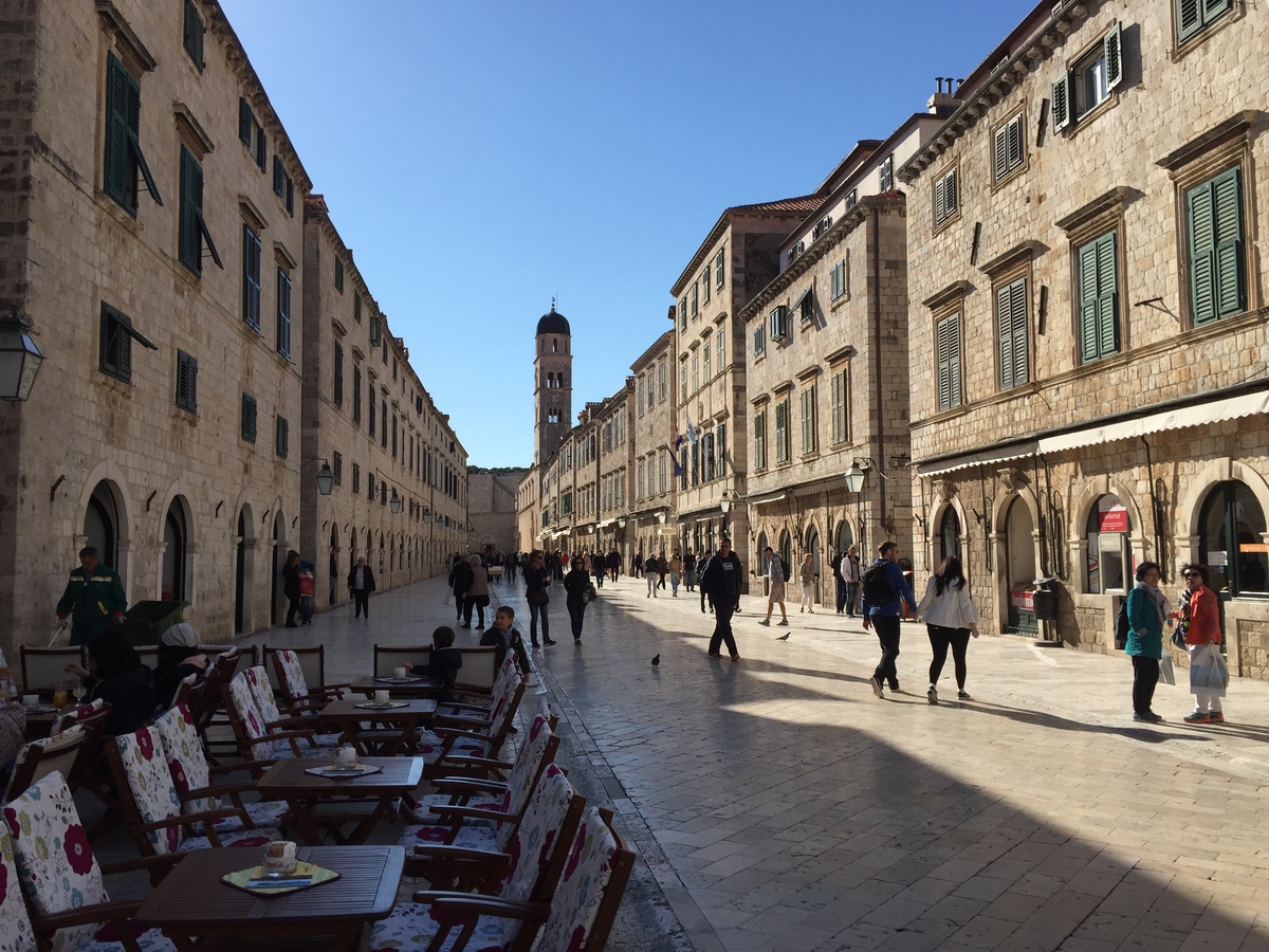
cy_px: 476
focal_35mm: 29
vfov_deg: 48.2
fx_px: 1063
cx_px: 634
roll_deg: +0.1
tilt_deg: +4.5
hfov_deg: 61.7
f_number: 2.2
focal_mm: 4.15
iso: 32
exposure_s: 1/2326
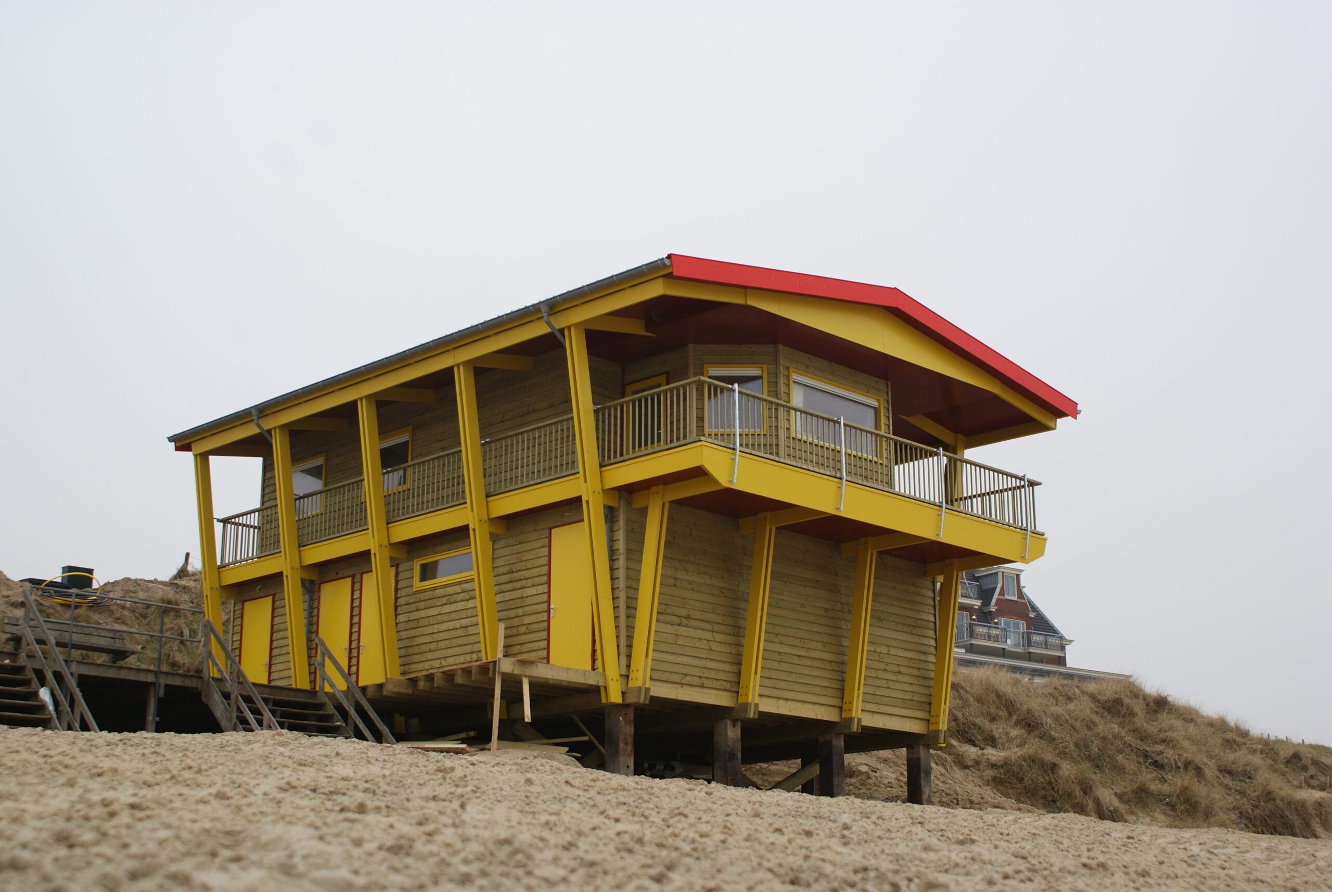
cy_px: 446
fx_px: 1667
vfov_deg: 29.9
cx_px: 666
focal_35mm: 45
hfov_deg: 43.6
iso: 100
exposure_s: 1/60
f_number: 5.6
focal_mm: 30
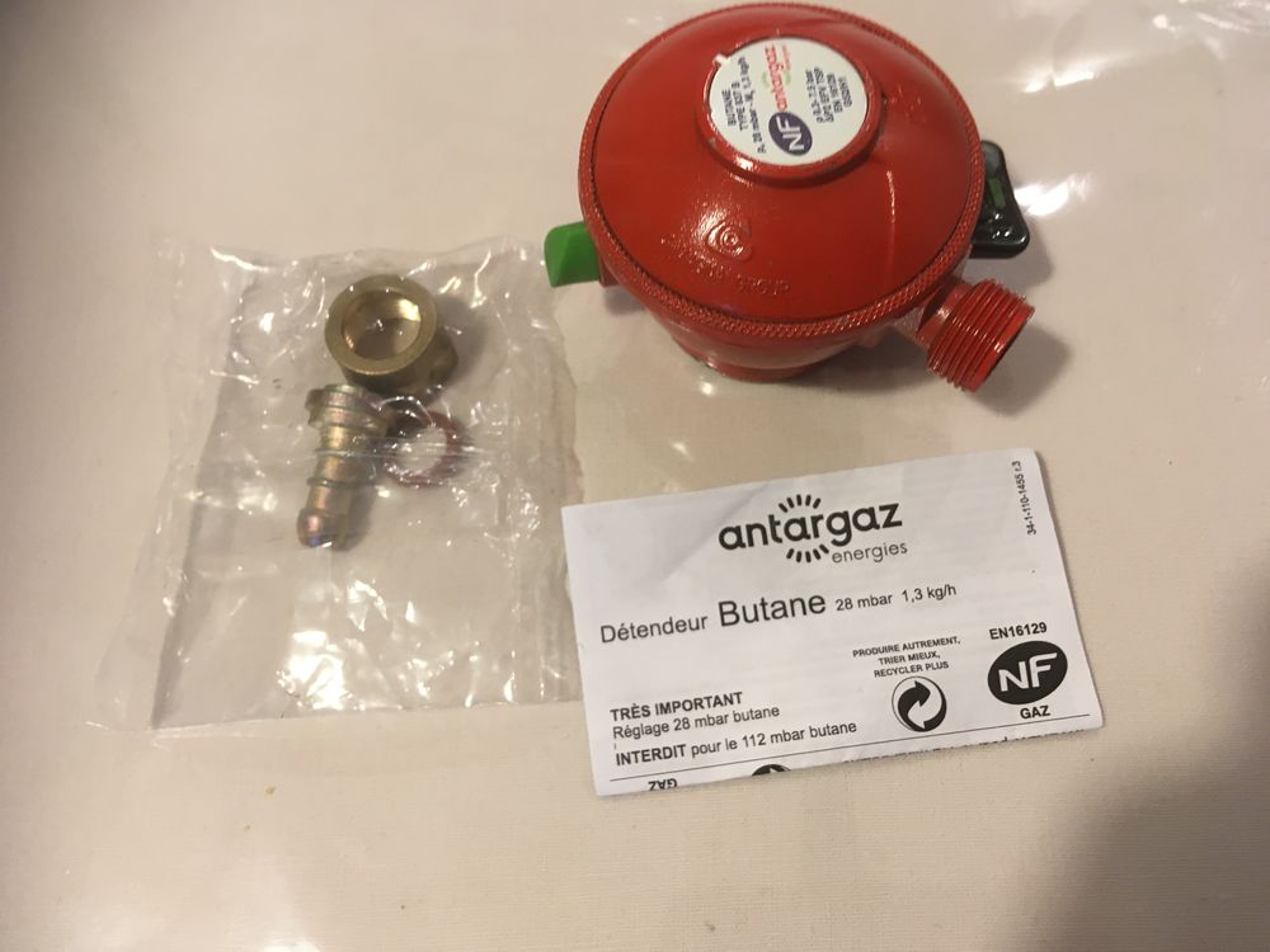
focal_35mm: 29
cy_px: 476
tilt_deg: -68.0
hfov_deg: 61.7
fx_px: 1064
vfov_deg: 48.2
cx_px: 635
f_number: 2.2
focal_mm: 4.15
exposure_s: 1/33
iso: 100
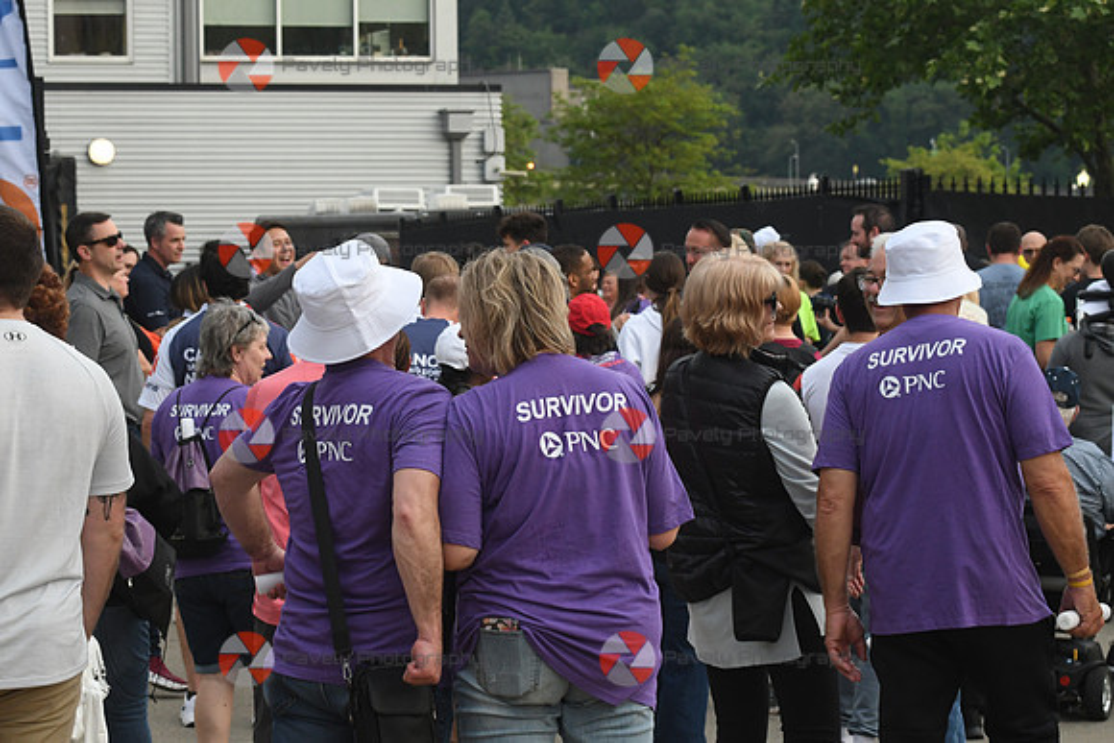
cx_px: 557
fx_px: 4410
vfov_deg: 9.6
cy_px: 372
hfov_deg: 14.4
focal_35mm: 142
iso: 1250
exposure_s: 1/250
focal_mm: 95
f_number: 9
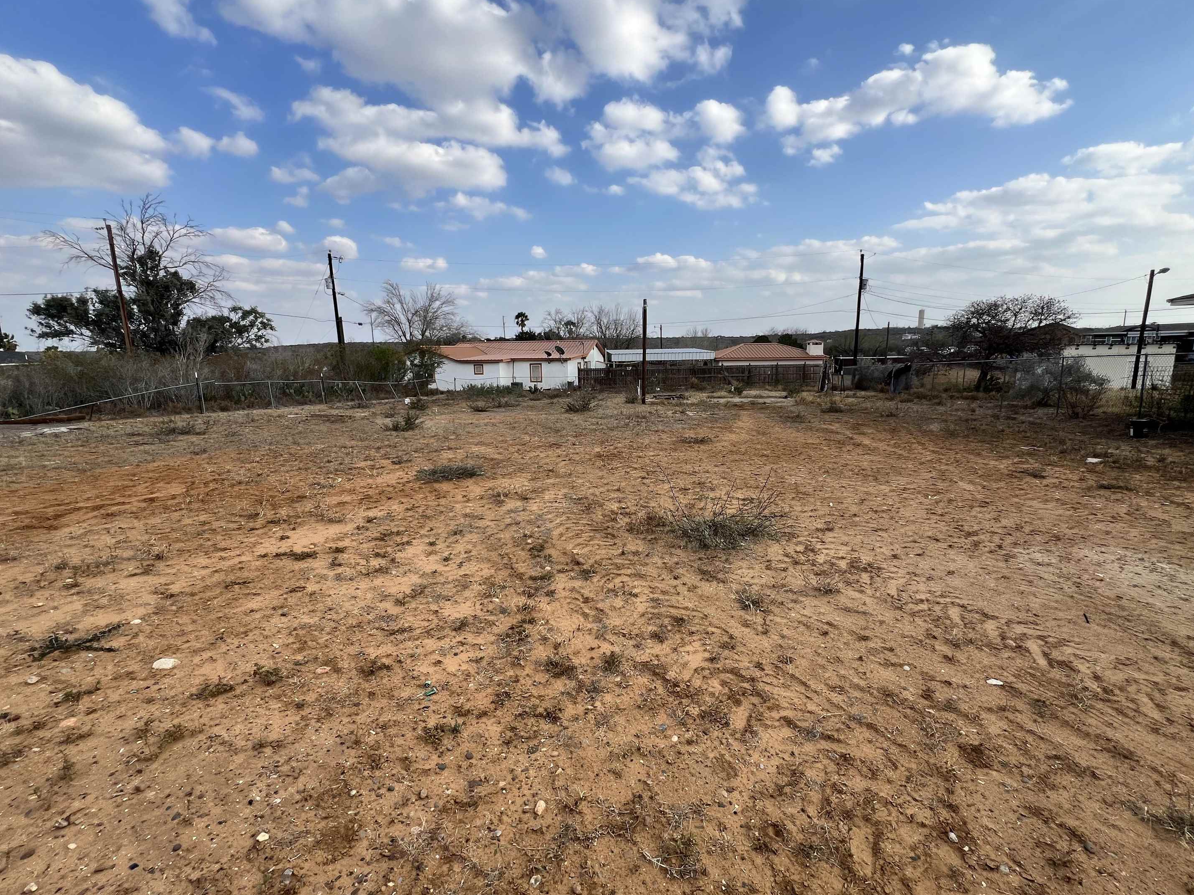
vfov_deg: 85.6
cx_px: 609
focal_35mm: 14
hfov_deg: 102.1
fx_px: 483
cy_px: 433
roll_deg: +1.6
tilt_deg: -9.6
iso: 32
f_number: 1.8
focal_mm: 1.57
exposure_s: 1/1179
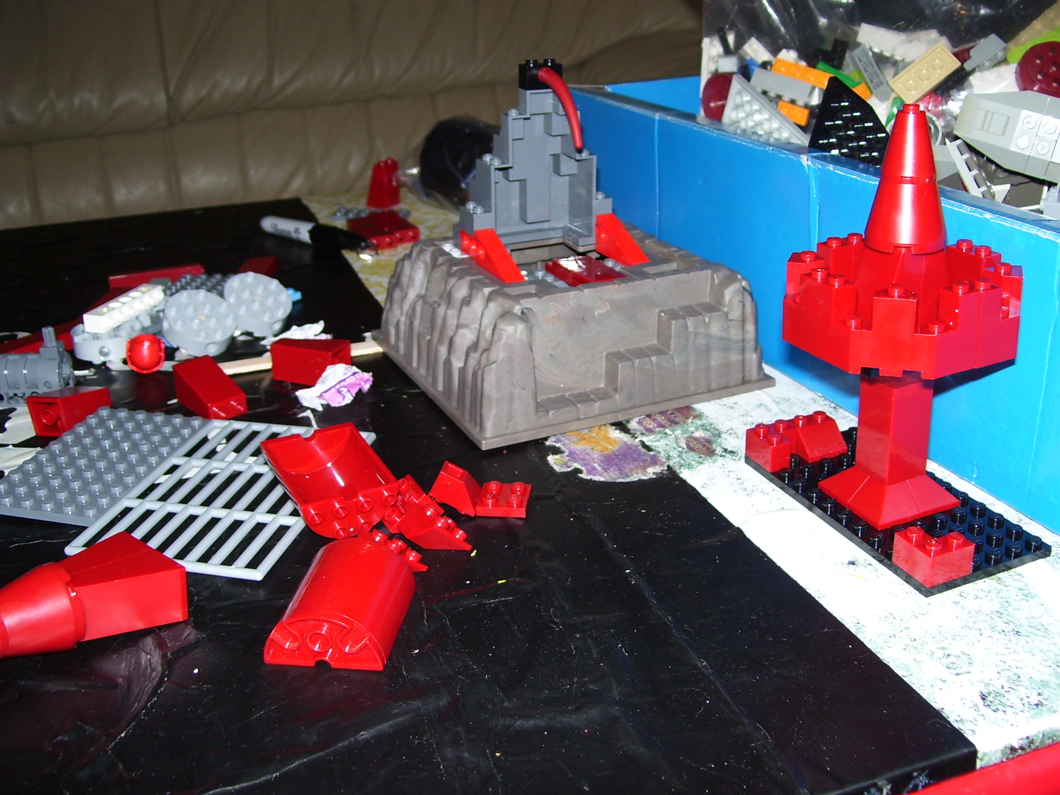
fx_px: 1102
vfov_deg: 39.7
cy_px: 398
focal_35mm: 36
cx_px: 530
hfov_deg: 51.4
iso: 80
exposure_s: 1/60
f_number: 2.7
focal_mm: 6
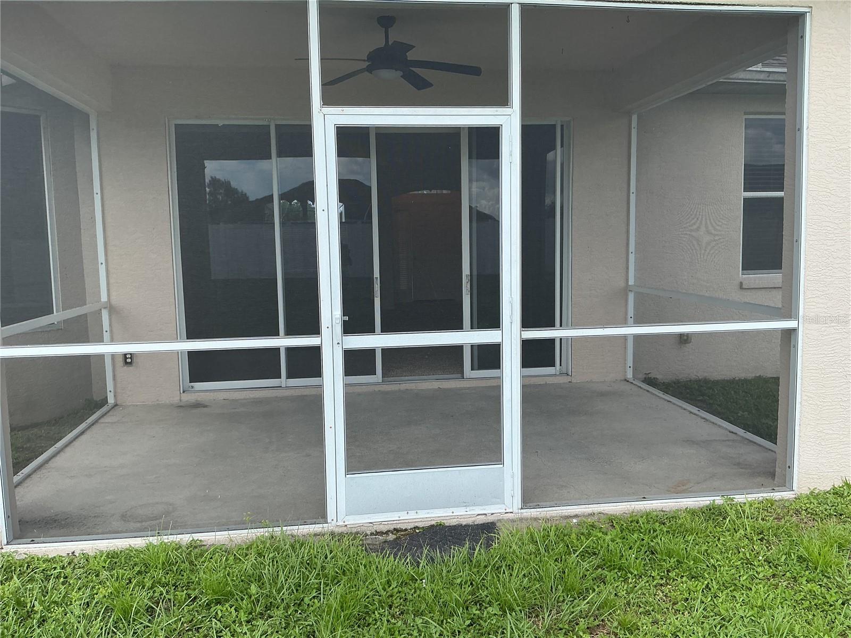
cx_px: 426
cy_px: 319
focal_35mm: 29
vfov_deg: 48.2
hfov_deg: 61.7
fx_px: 713
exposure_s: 1/439
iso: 25
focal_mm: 3
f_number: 1.8
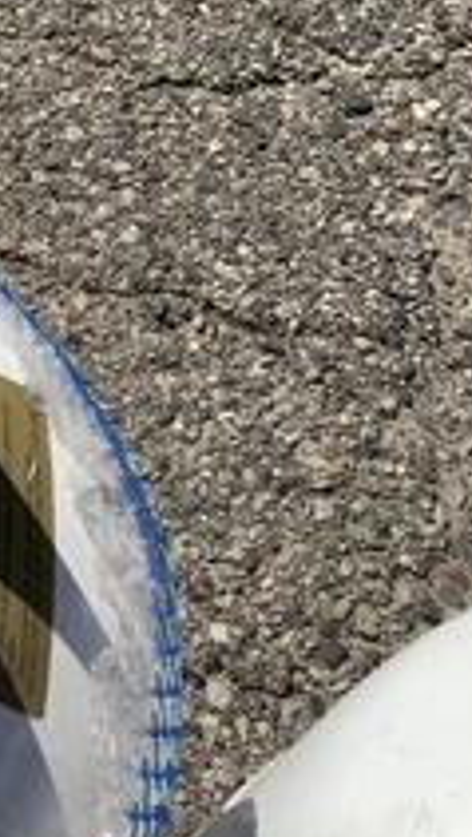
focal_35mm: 64
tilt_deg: -53.8
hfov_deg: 16.9
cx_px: -262
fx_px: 1421
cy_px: 313
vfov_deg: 32.7
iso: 25
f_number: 2.4
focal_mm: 3.3
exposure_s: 1/2632
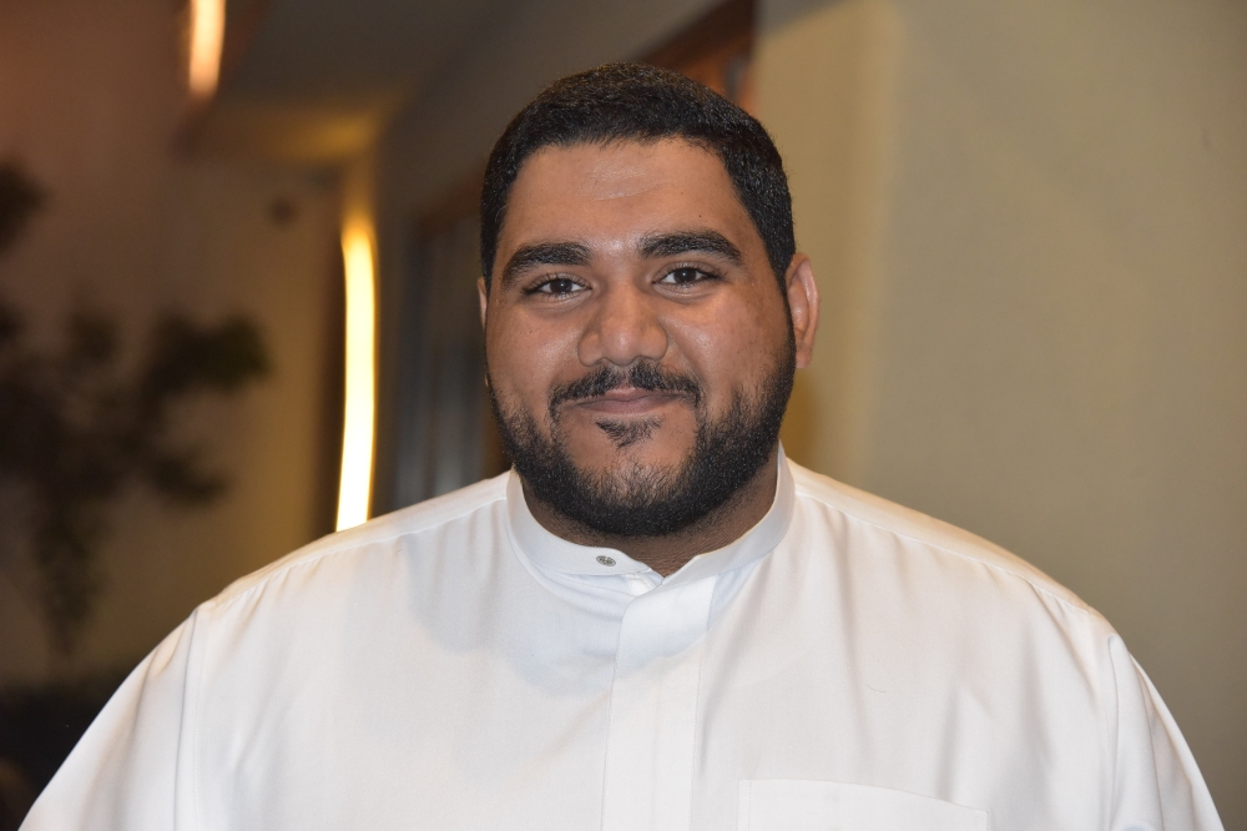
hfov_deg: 14.2
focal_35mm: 145
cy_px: 416
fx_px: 5021
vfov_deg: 9.5
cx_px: 624
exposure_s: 1/160
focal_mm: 145
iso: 4500
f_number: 7.1
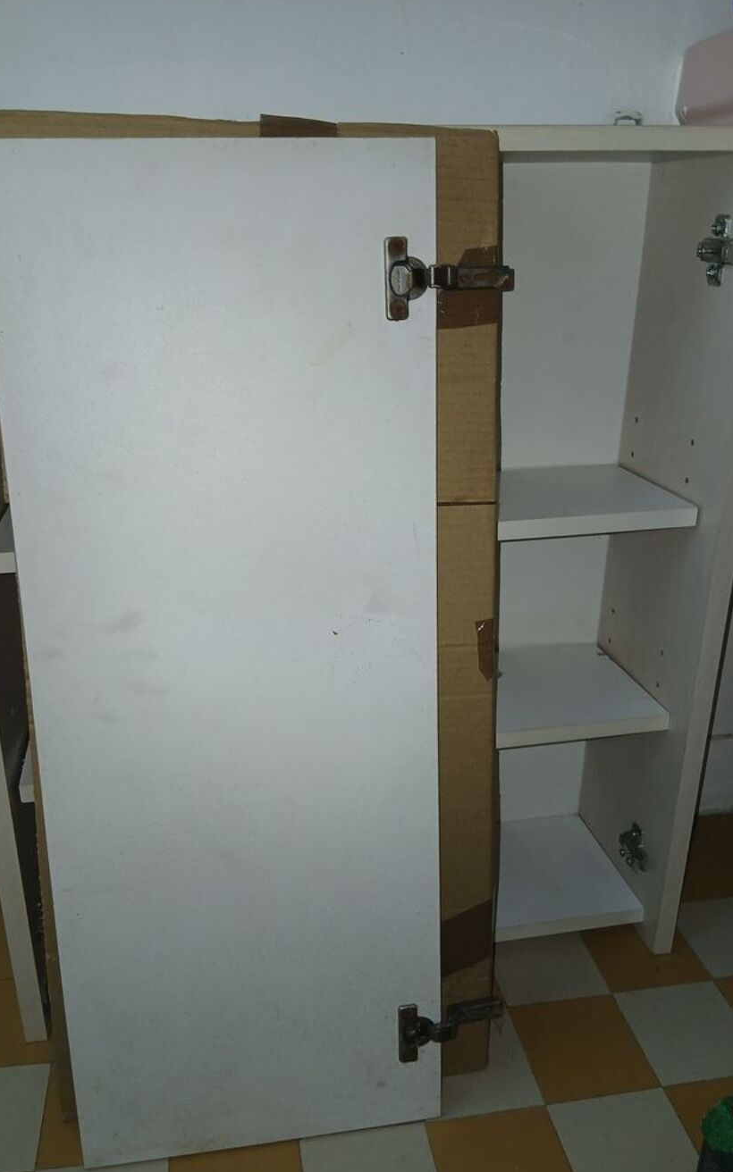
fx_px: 895
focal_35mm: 28
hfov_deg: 44.5
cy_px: 586
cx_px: 324
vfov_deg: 66.5
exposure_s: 1/50
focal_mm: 3.98
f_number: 1.8
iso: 80
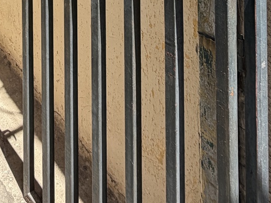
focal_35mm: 54
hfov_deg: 34.7
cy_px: -143
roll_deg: -0.2
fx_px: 423
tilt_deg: -1.1
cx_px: 62
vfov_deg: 20.6
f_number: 2.2
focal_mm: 2.22
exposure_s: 1/602
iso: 40
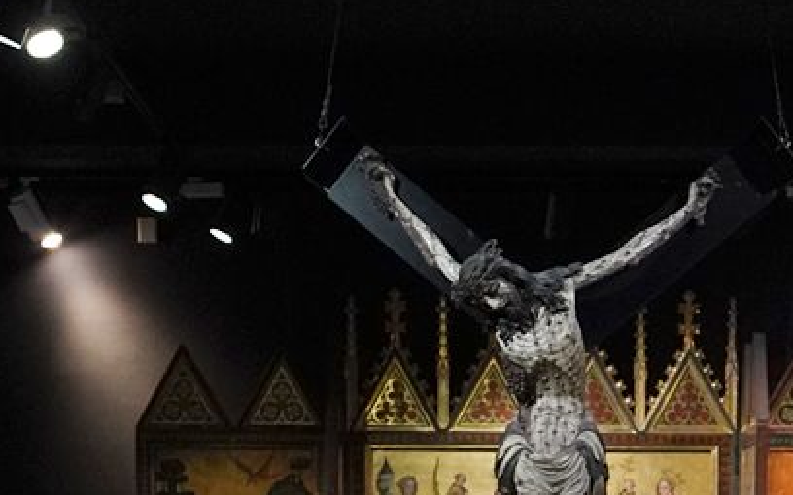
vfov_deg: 10.2
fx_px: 2593
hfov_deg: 17.3
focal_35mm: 120
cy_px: 959
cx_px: 536
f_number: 4
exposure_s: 1/80
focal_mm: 24
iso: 3200
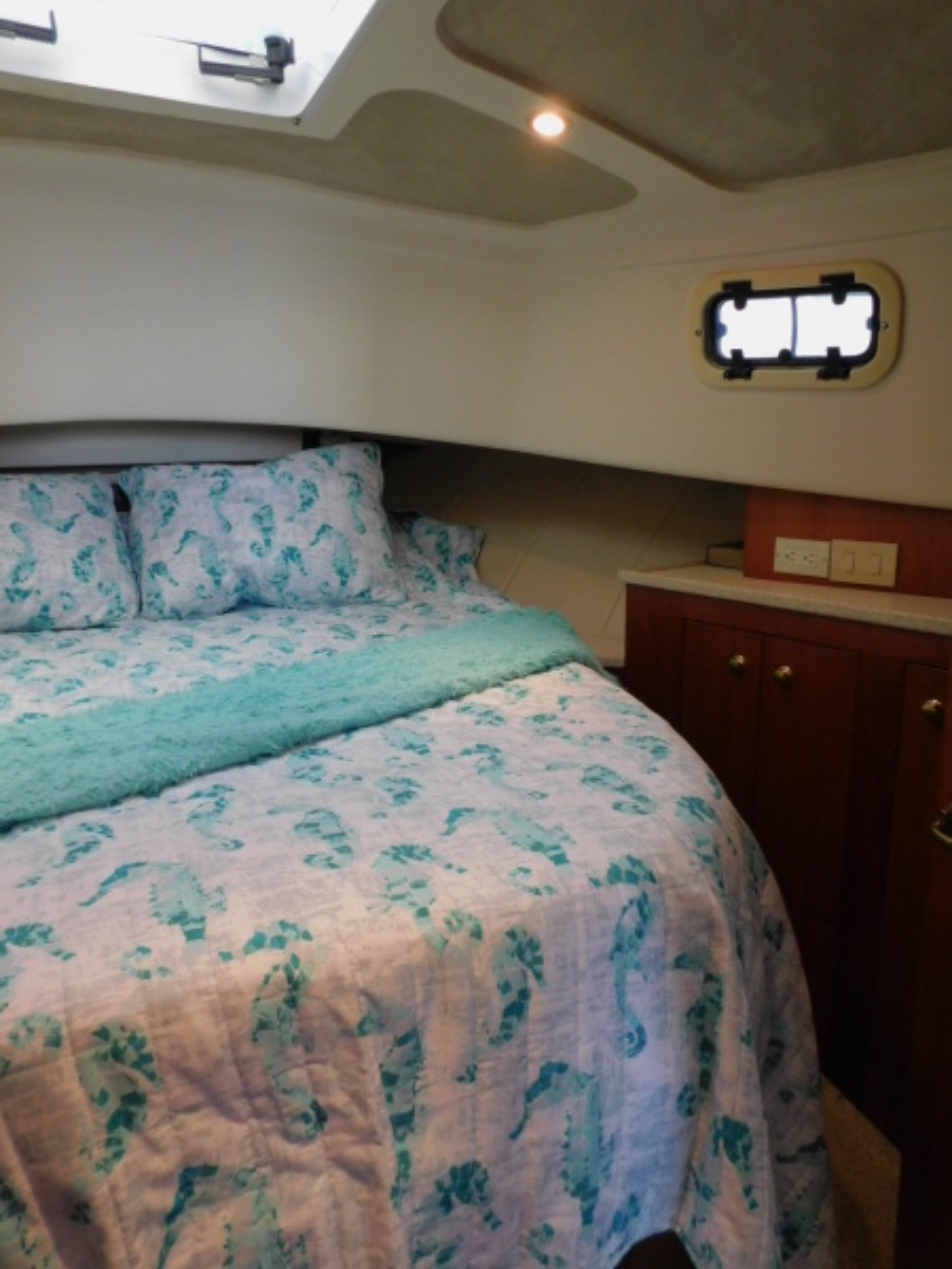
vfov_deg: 73.9
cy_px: 634
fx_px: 843
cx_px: 476
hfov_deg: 58.9
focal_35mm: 23
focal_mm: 4
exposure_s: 1/30
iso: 320
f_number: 3
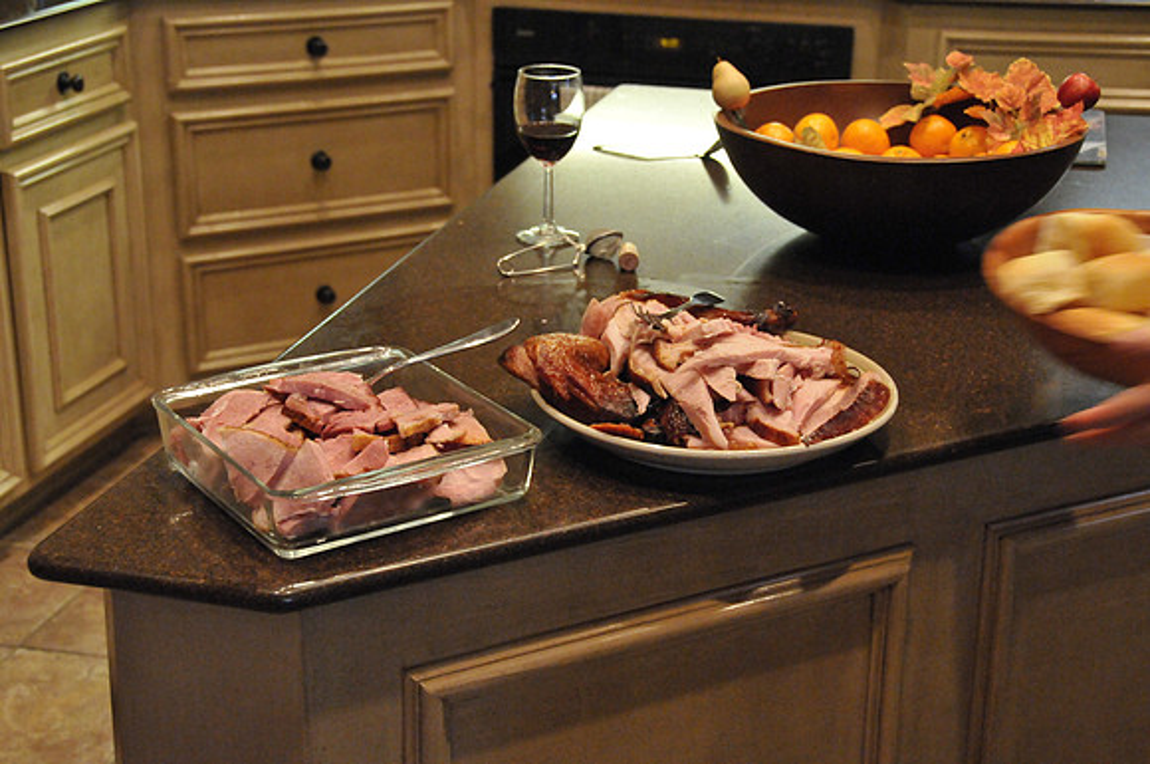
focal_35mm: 57
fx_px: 1818
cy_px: 382
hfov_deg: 35.1
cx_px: 575
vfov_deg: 23.7
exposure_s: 1/50
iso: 3200
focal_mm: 38
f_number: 4.5
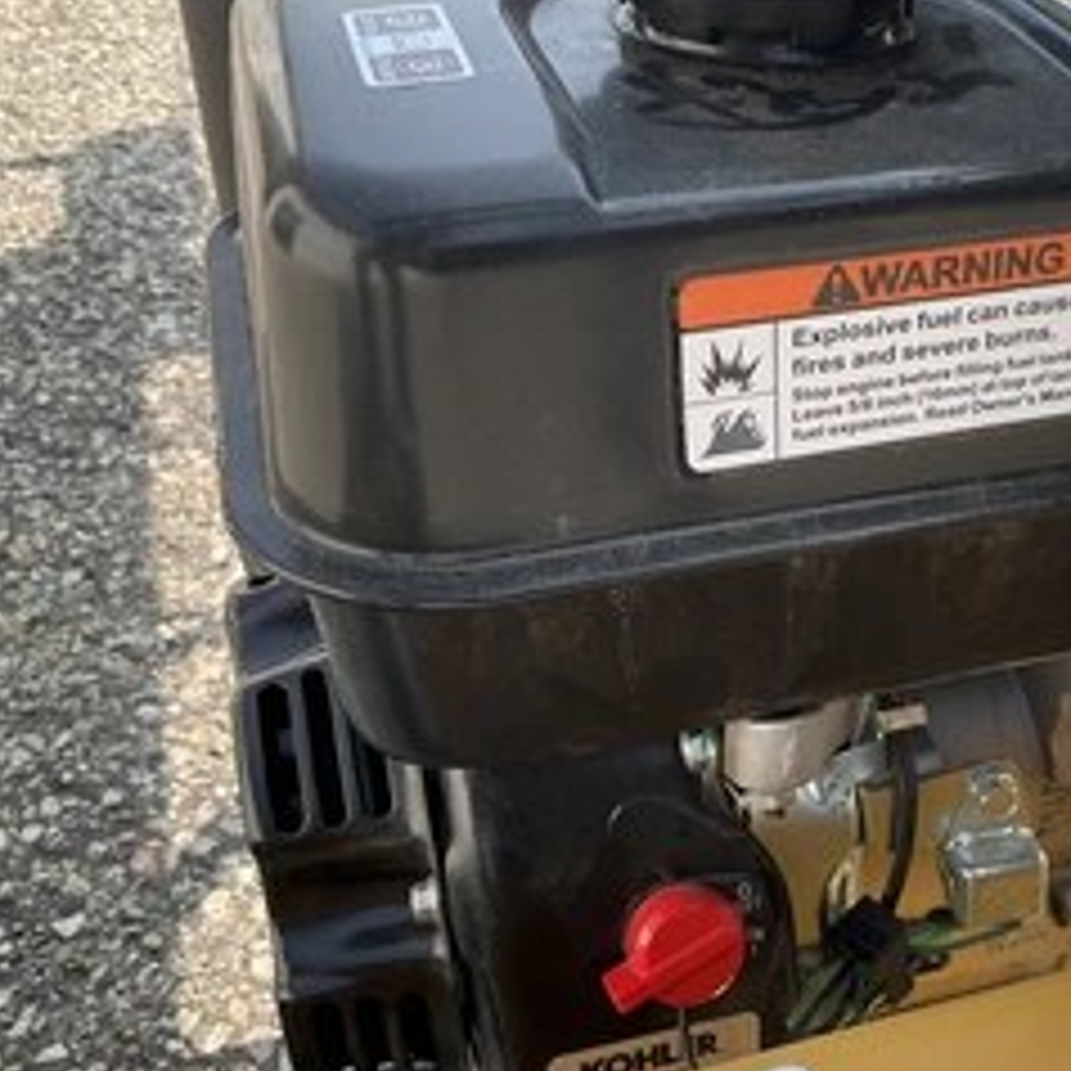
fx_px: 1505
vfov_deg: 39.1
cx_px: 824
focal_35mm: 43
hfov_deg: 38.0
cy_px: 576
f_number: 1.8
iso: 25
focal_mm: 3
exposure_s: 1/400
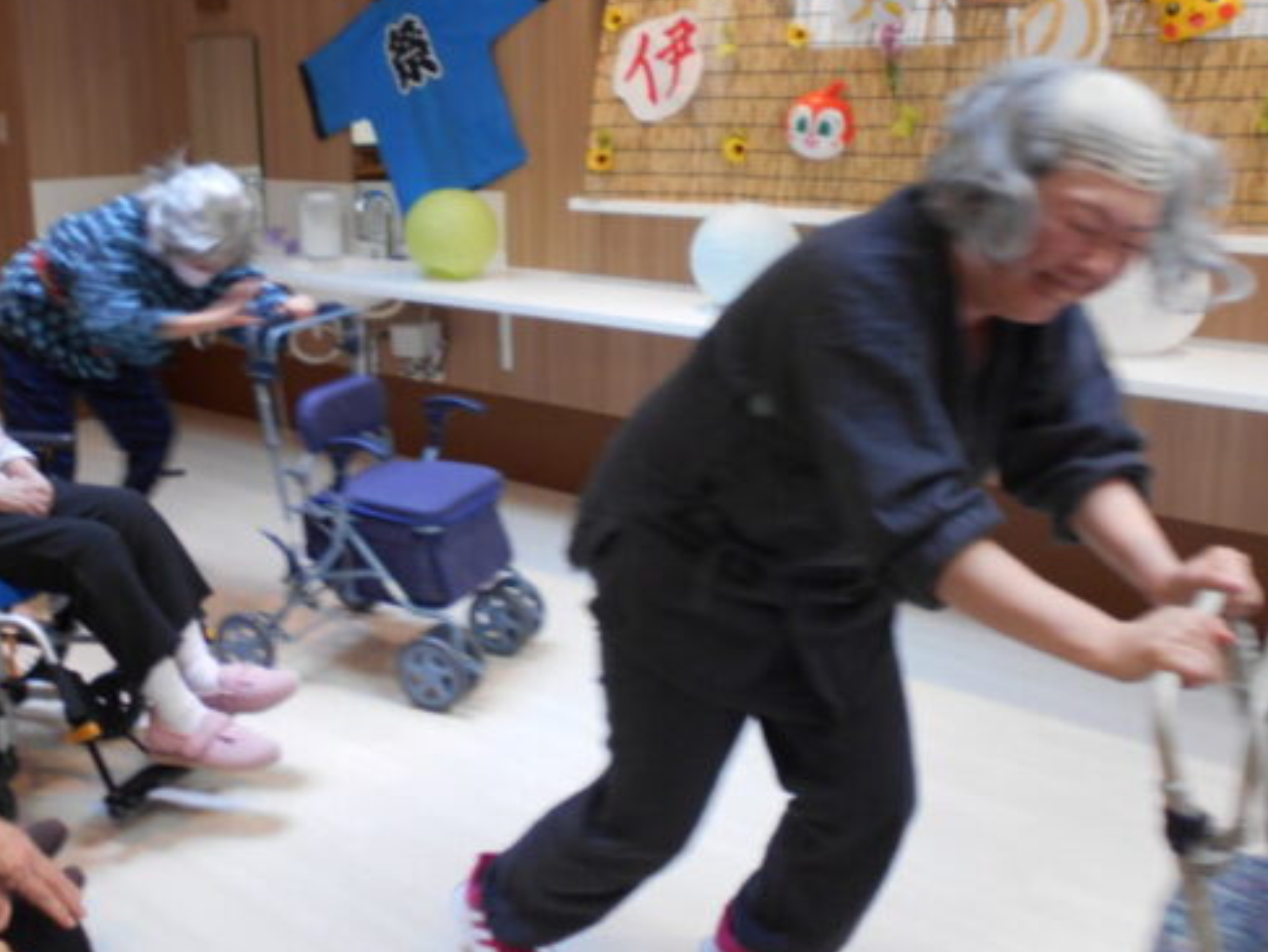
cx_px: 569
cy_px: 402
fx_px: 1356
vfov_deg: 38.6
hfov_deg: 50.0
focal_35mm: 37
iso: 100
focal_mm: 5.1
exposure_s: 1/30
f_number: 3.4
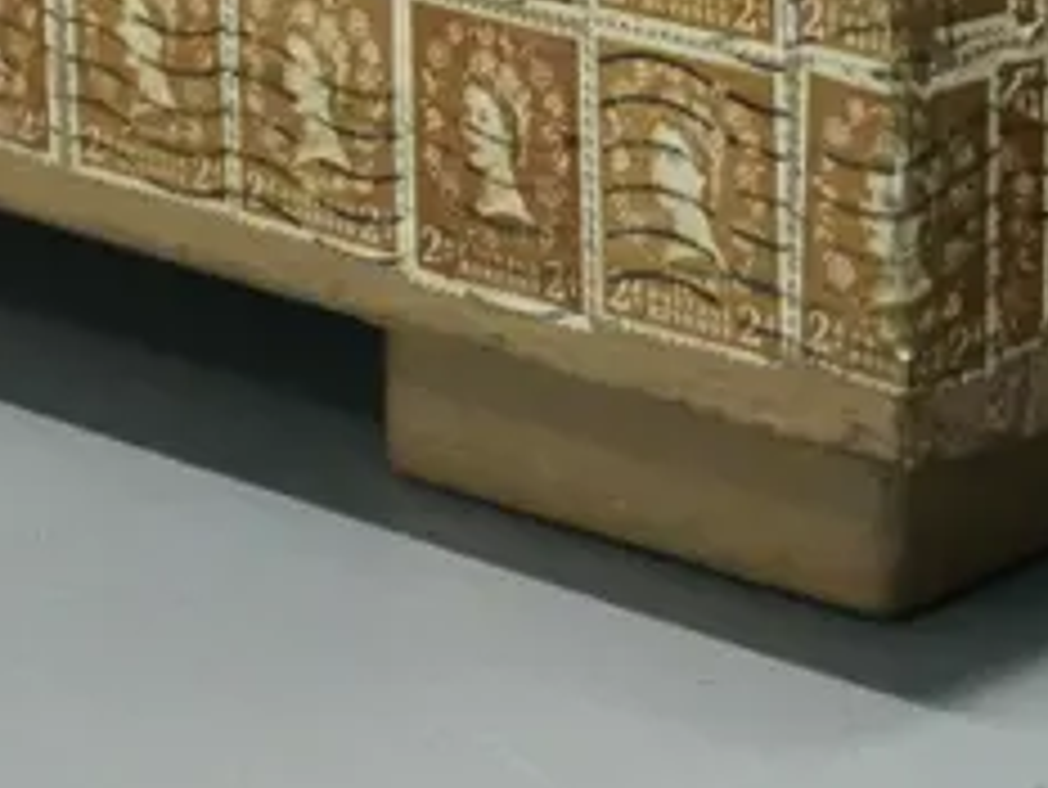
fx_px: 4786
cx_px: 859
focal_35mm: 158
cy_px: -892
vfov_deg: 8.8
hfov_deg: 12.4
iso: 3200
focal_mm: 18
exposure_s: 1/100
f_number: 5.6
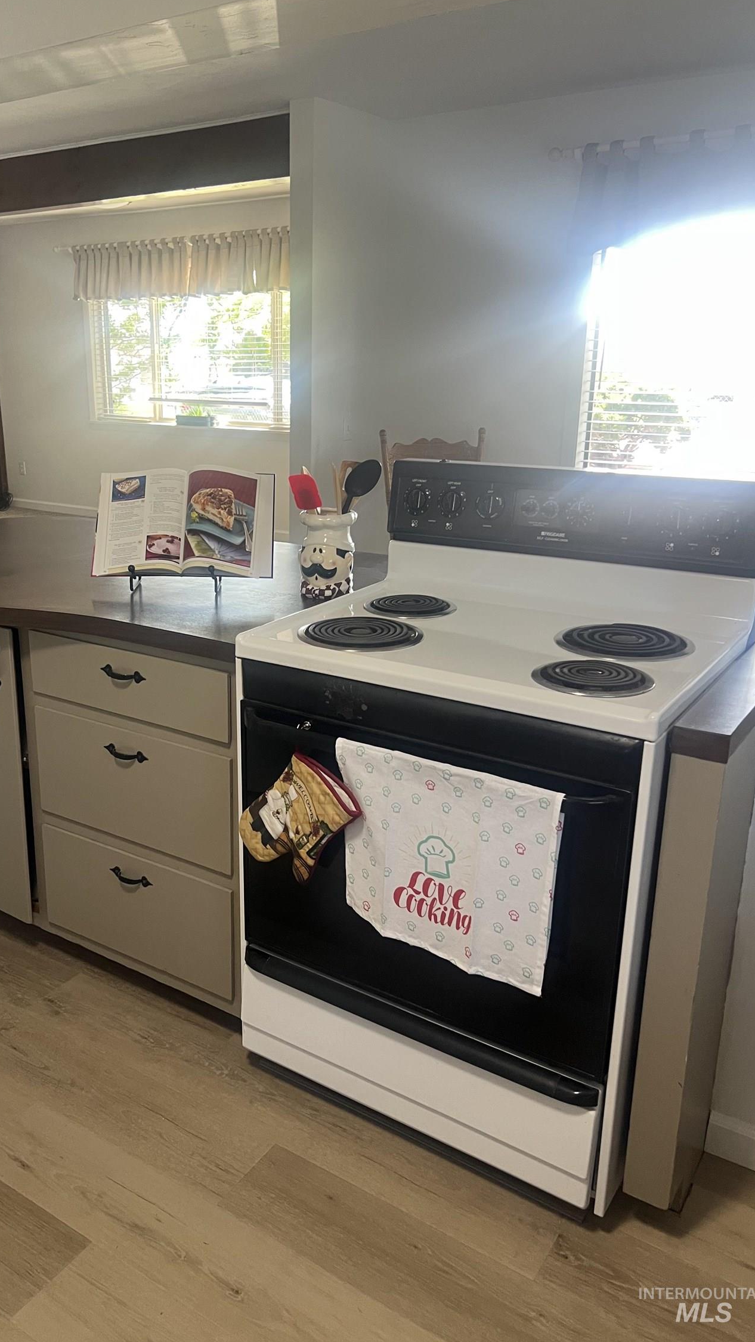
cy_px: 669
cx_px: 261
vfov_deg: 66.1
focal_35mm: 29
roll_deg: -0.3
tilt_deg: -17.7
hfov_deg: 39.8
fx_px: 1032
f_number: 1.5
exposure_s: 1/92
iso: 125
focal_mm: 5.7
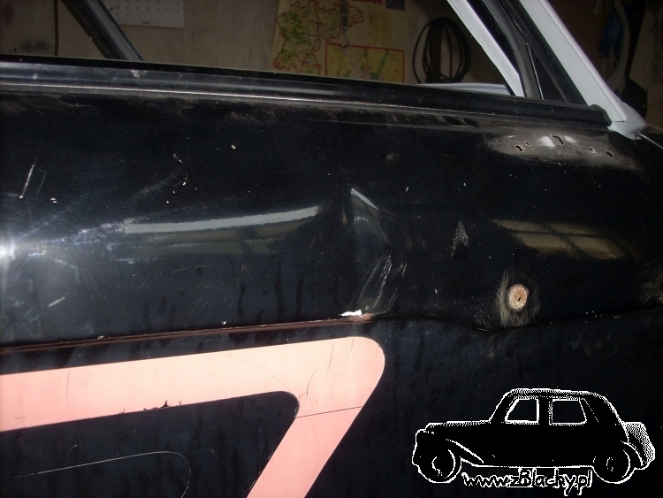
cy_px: 249
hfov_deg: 50.1
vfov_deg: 38.7
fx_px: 709
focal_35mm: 37
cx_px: 332
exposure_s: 1/60
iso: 64
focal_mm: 6.2
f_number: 2.8
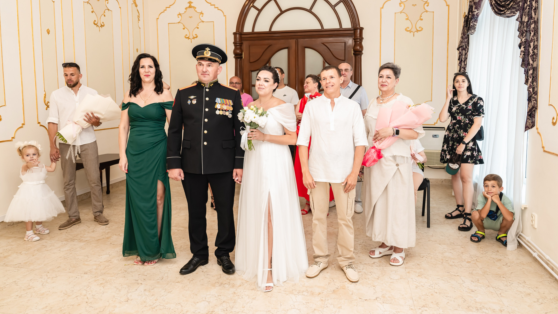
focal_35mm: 26
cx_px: 287
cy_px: 132
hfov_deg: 71.9
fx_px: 385
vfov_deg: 44.2
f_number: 3.5
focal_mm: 24
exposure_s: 1/250
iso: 500
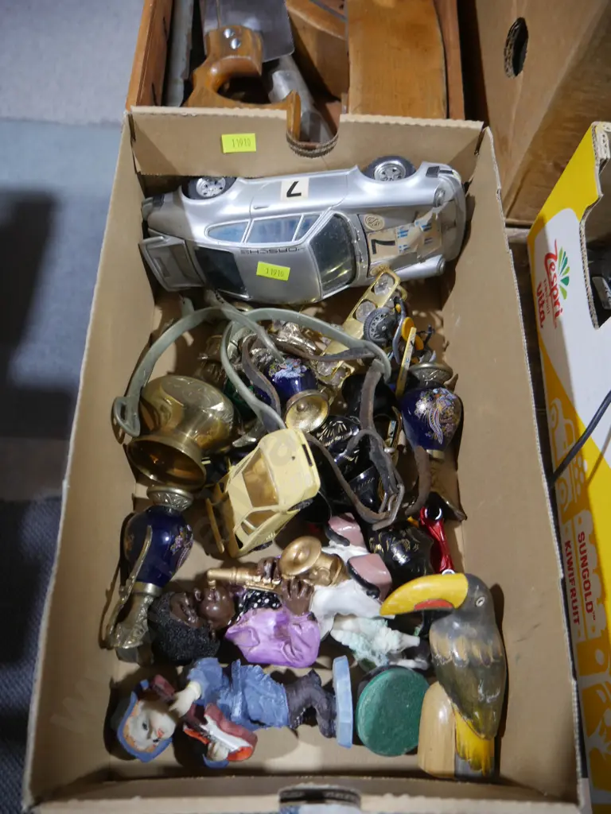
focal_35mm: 28
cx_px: 306
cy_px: 407
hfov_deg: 49.7
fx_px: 659
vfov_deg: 63.4
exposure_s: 1/60
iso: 500
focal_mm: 14
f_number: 3.5
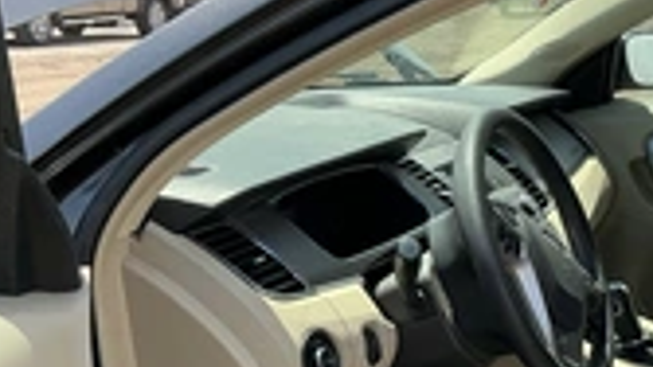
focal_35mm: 73
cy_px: 383
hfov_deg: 28.1
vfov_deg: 16.2
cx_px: 563
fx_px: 1264
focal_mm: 3
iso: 25
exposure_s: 1/406
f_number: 1.8
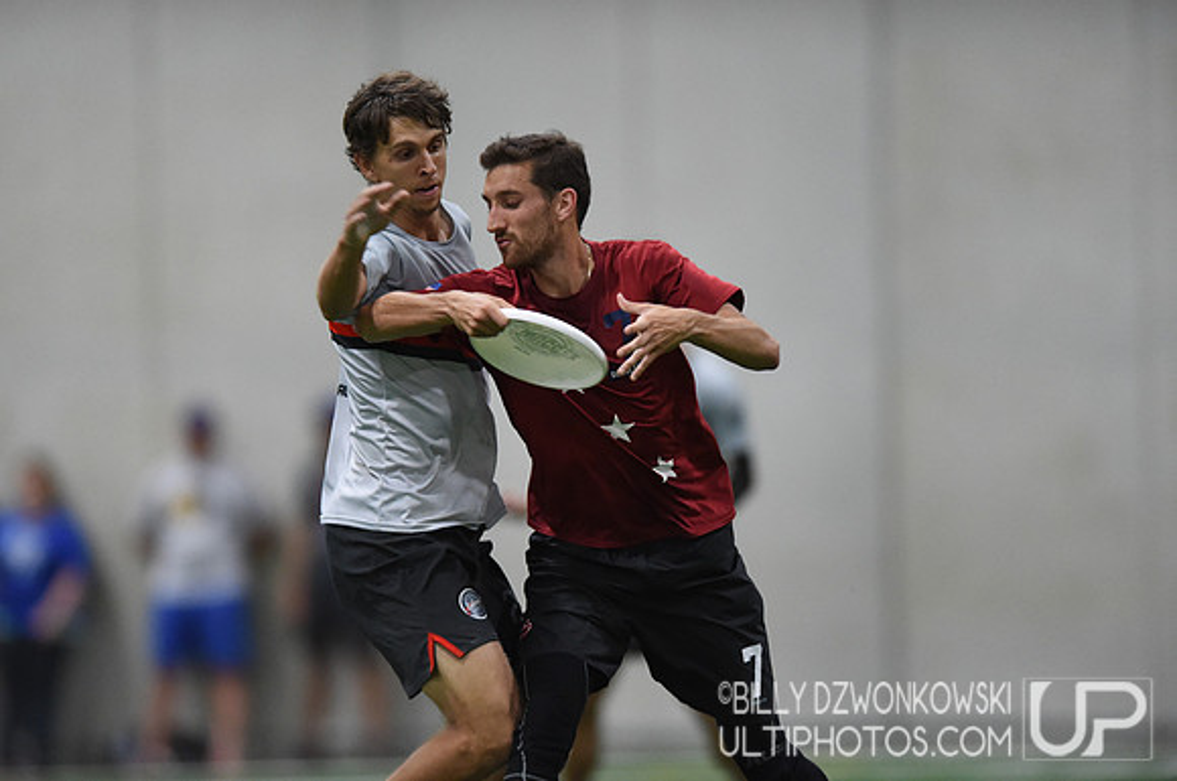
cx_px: 588
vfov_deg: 3.4
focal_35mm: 400
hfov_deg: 5.2
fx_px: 13059
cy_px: 390
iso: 10000
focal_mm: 400
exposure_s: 1/500
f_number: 2.8
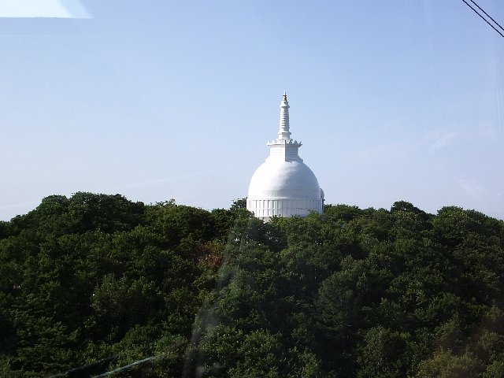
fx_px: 903
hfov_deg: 31.2
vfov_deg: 23.7
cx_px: 252
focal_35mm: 62
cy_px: 189
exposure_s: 1/250
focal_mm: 10.2
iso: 50
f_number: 5.6
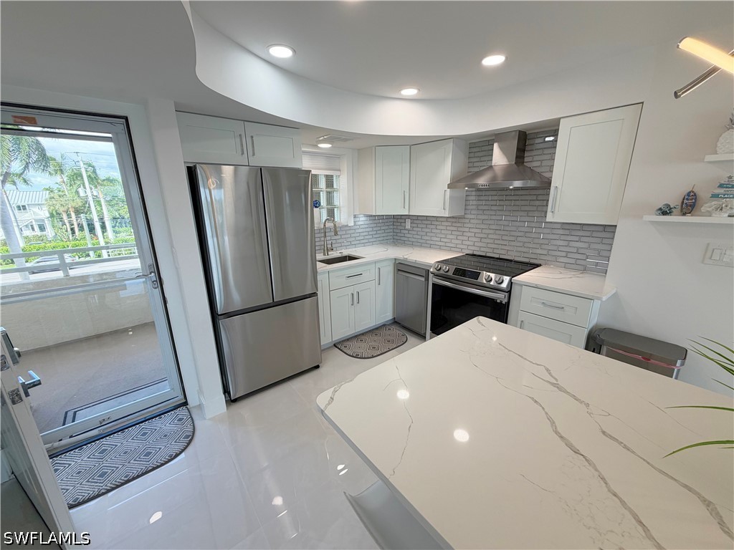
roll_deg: +1.2
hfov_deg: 102.1
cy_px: 275
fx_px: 297
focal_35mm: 14
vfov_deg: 85.7
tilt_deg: -15.7
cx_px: 367
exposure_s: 1/120
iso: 64
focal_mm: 2.22
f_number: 2.2
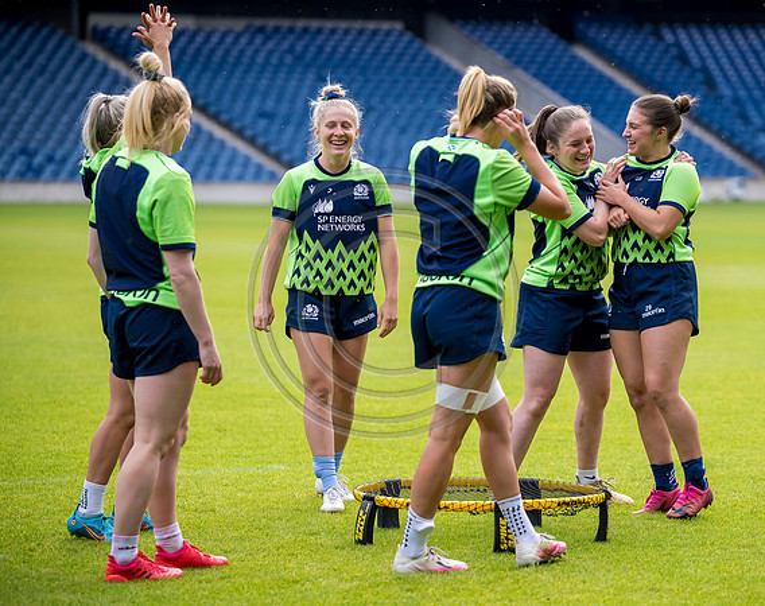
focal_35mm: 166
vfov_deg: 9.2
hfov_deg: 11.6
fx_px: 3751
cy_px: 333
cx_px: 500
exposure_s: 1/1250
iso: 800
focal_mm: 135
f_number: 3.2
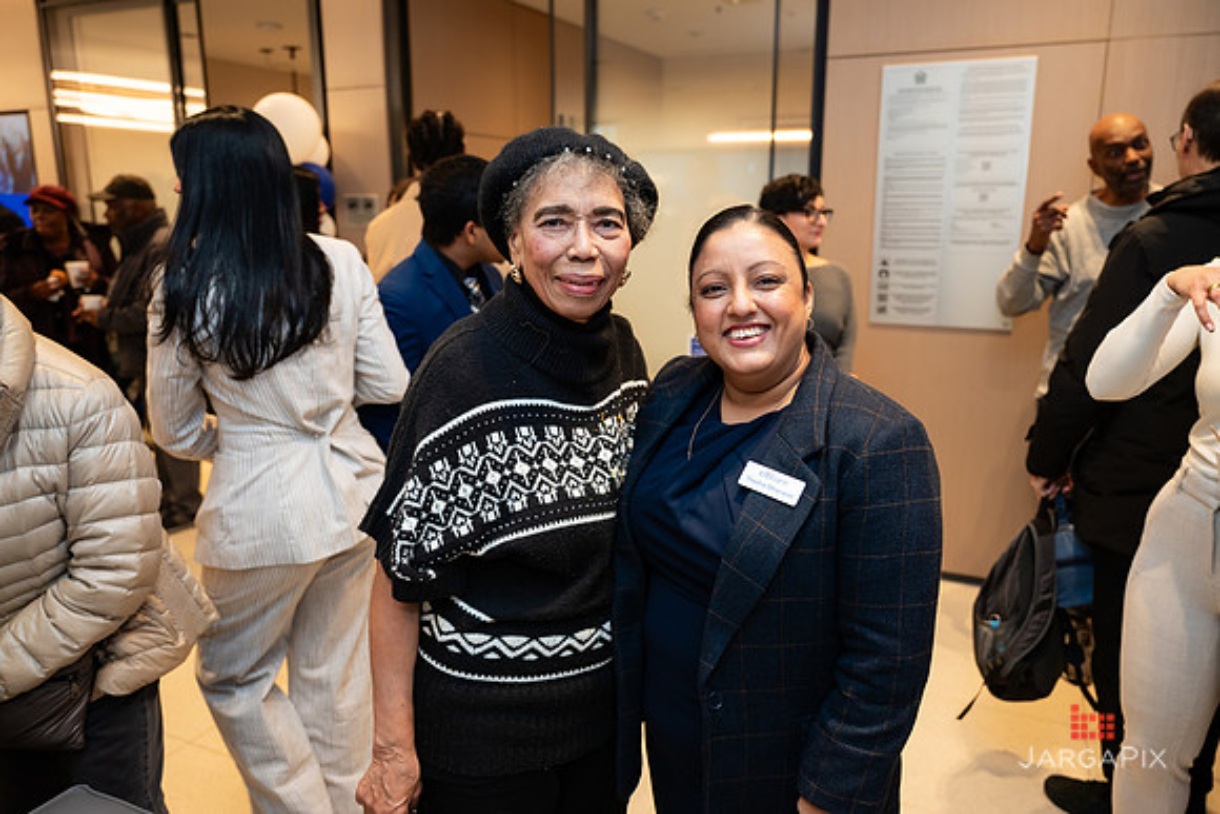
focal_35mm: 27
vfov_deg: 47.8
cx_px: 610
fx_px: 919
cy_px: 407
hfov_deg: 67.2
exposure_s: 1/160
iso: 320
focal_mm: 27
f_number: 2.8
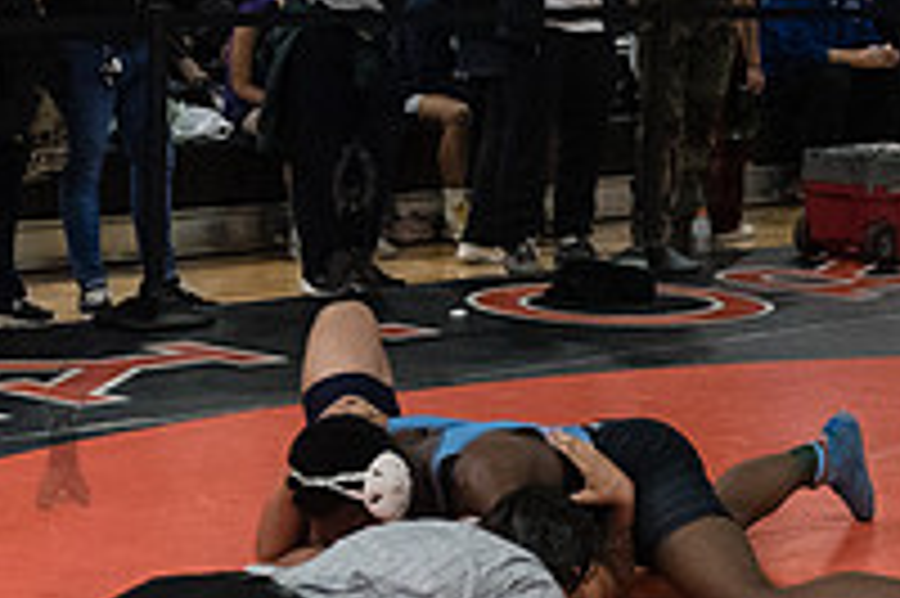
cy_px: 429
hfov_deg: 16.4
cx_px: 932
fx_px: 3047
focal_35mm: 122
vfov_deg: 11.2
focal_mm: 42
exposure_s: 1/640
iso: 8000
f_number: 3.2
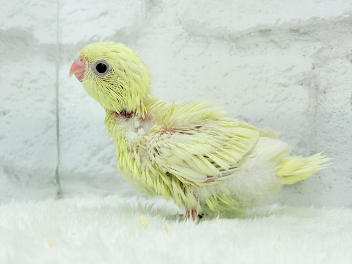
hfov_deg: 36.8
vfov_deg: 28.0
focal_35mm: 52
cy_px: 132
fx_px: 529
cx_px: 176
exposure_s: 1/50
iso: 32
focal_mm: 5.96
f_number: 1.6
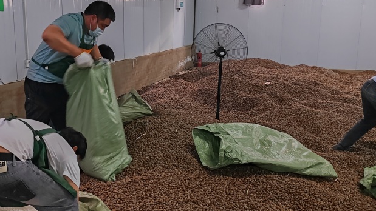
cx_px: 156
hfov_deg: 52.5
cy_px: 87
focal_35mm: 38
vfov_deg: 31.1
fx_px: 379
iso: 800
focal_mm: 6.14
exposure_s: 1/50
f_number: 1.8
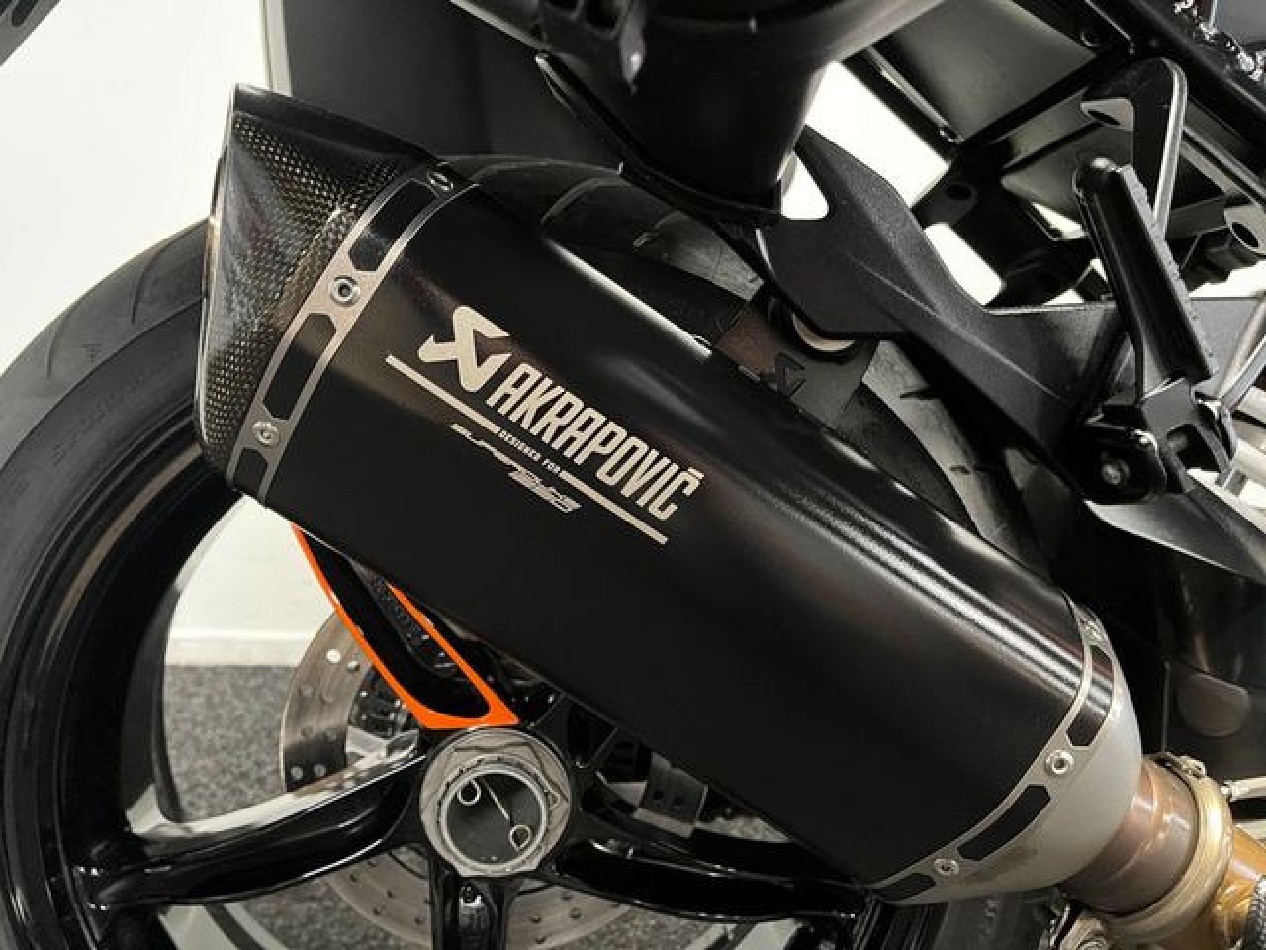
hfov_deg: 67.3
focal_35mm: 26
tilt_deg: -12.3
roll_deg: -4.6
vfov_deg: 53.1
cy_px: 475
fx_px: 951
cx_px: 633
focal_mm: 5.1
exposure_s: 1/25
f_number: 1.6
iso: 640
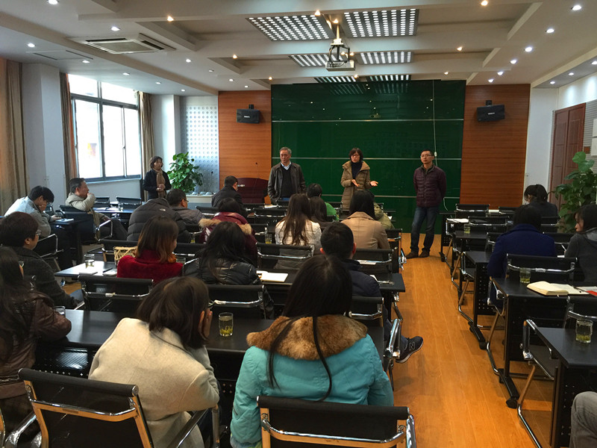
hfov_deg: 61.7
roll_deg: -1.1
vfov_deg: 48.2
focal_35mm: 29
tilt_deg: -7.1
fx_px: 500
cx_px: 298
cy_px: 224
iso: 80
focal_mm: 4.15
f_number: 2.2
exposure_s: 1/17
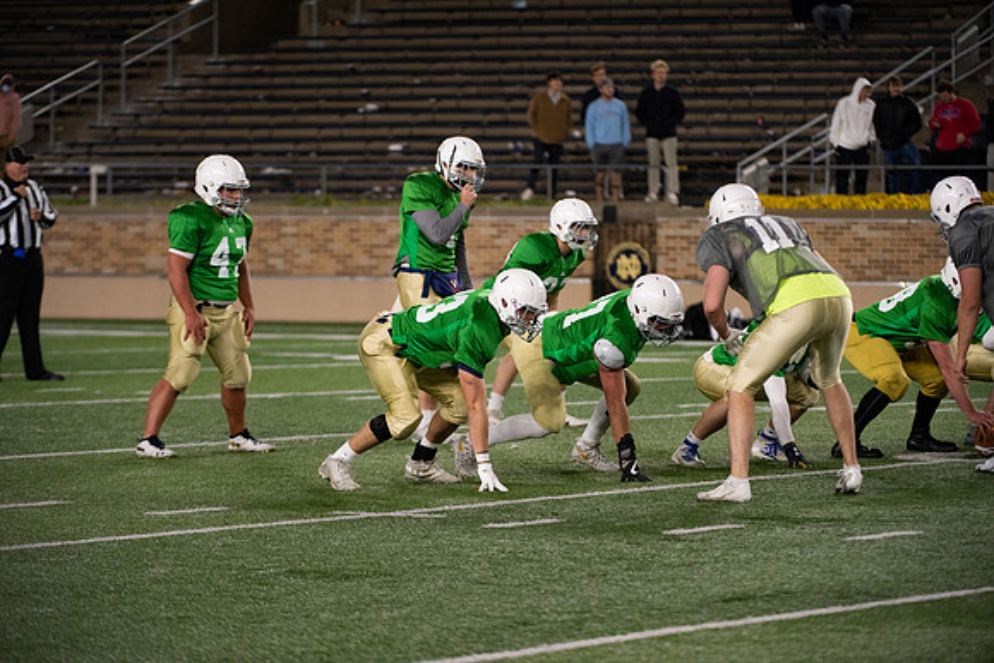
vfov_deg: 6.9
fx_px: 5523
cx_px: 497
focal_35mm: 200
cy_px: 332
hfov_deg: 10.3
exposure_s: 1/500
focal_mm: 200
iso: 3200
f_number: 4
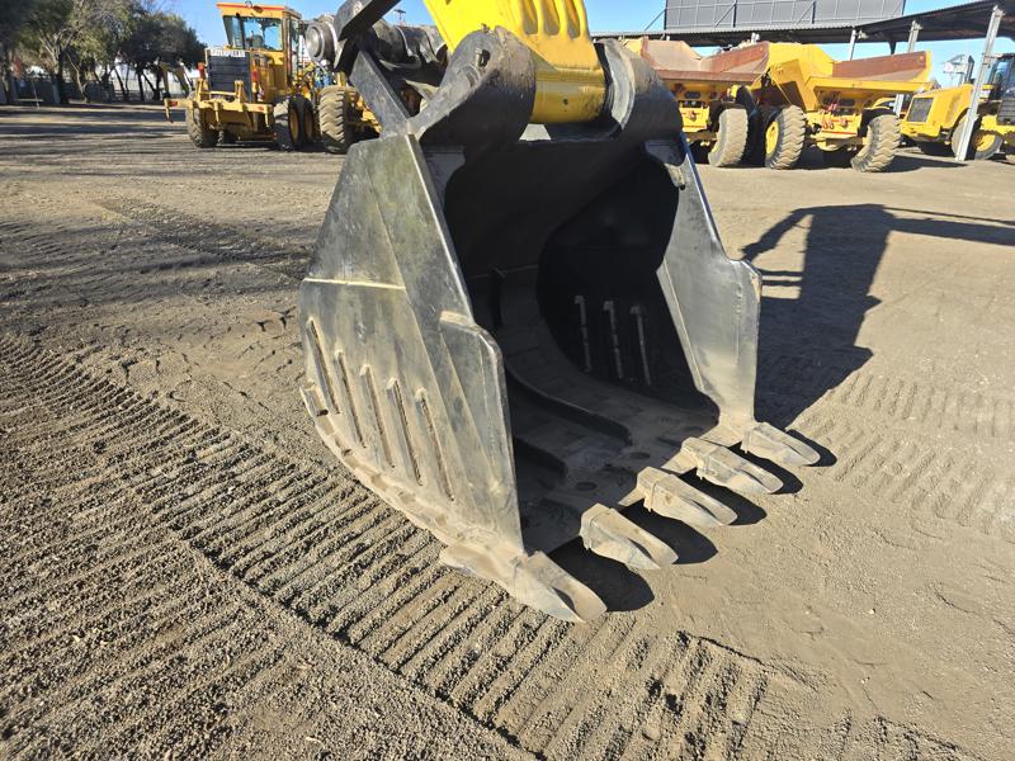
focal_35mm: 23
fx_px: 674
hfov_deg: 73.9
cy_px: 380
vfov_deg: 58.9
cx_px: 508
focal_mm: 6.3
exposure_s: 1/286
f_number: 1.7
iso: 12
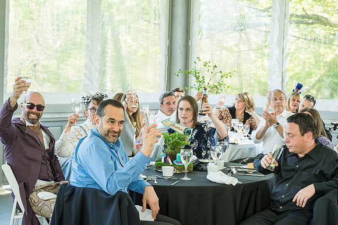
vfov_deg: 19.5
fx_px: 657
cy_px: 112
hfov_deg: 28.8
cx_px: 169
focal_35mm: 70
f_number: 9
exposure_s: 1/125
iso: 1600
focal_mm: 70
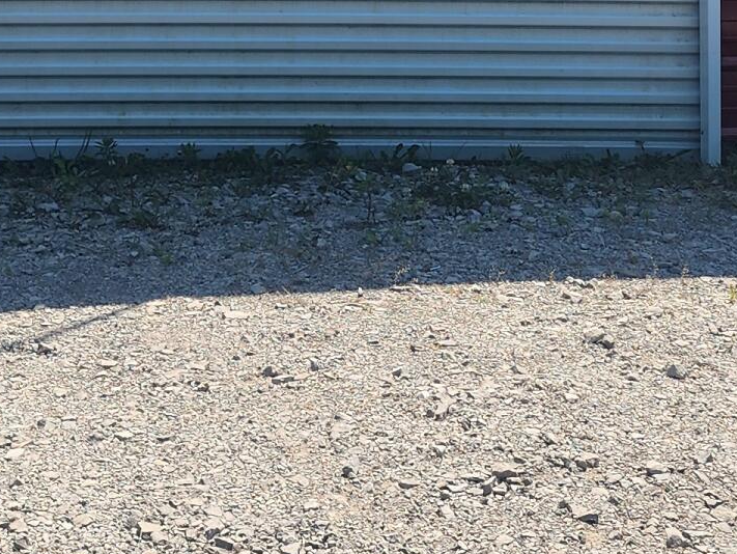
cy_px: -460
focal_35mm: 97
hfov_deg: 20.1
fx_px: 2066
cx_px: 197
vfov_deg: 13.6
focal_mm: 6.4
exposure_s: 1/696
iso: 12
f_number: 1.8
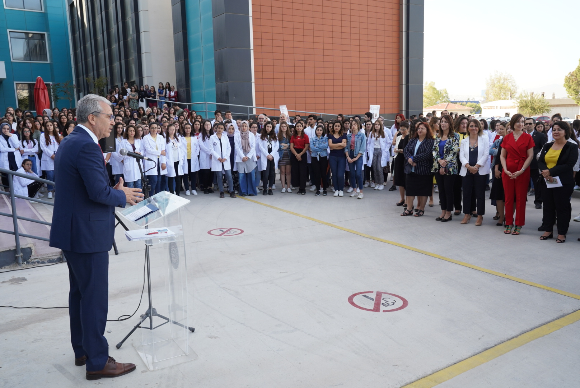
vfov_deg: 43.7
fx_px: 484
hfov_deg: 61.9
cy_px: 194
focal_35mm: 30
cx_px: 290
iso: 640
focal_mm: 30
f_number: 8
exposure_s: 1/200
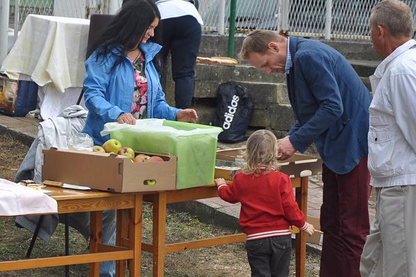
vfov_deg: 9.2
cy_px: 128
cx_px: 140
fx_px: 1720
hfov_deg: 13.8
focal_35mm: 149
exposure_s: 1/640
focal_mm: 70
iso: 640
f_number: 6.3
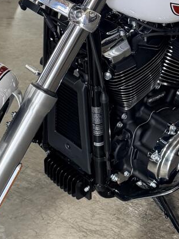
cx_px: 87
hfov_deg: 17.0
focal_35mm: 87
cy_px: 28
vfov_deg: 22.0
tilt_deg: -17.5
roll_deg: -1.6
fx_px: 600
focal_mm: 6.76
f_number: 1.78
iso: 200
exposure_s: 1/120
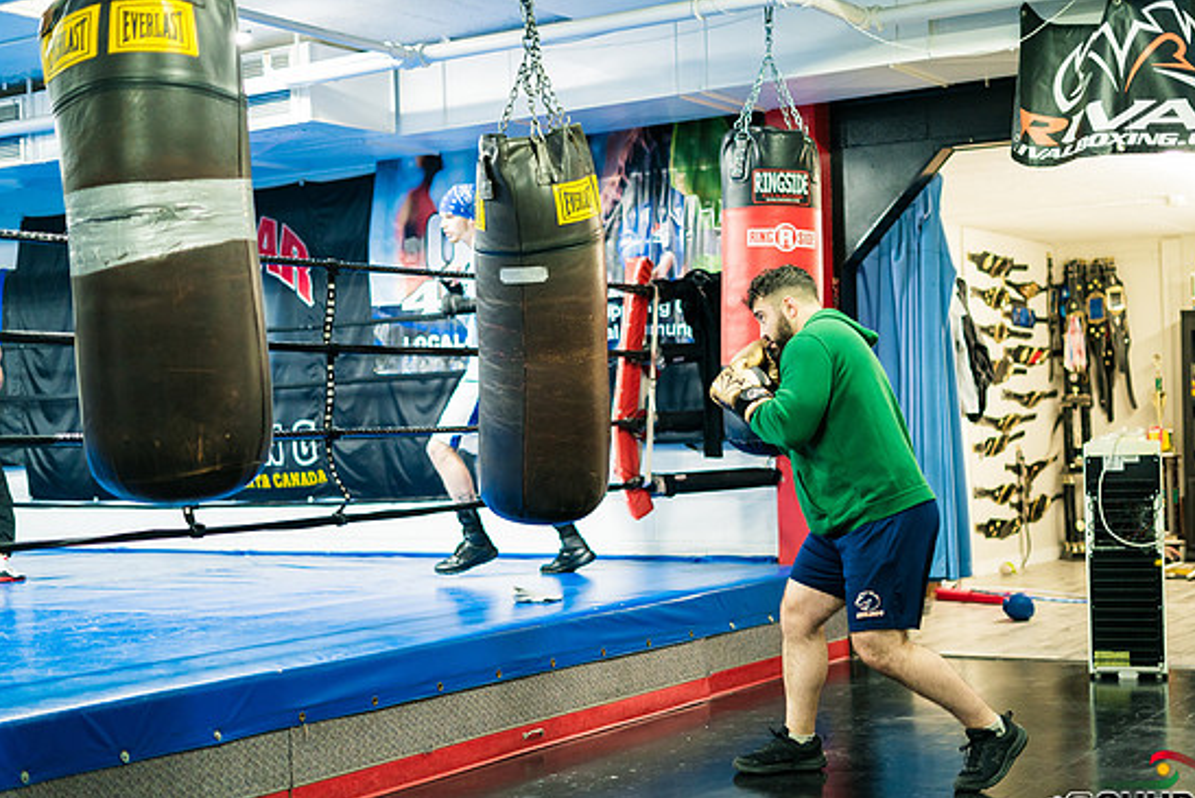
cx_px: 612
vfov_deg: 25.5
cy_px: 421
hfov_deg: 37.5
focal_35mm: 53
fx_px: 1760
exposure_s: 1/250
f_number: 1.8
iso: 1600
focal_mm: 50
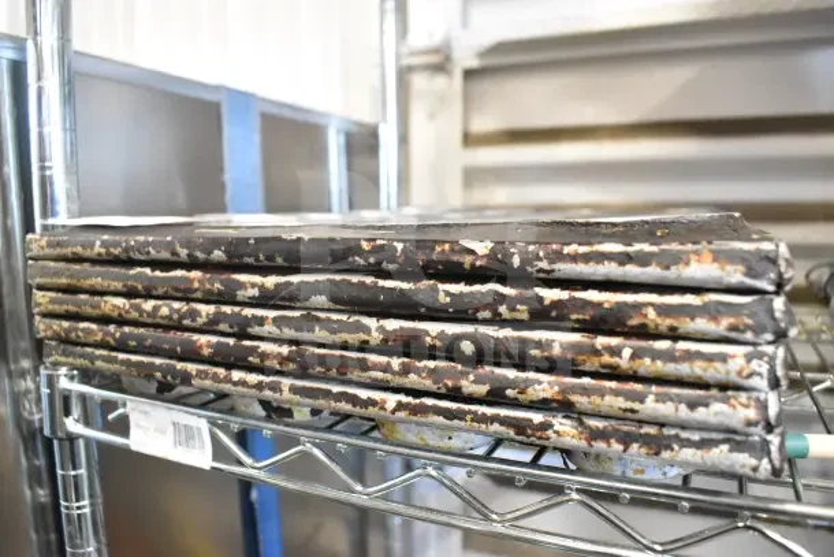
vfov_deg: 48.0
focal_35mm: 27
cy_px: 278
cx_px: 417
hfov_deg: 67.4
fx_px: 626
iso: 6400
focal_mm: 18
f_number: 4.5
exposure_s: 1/80
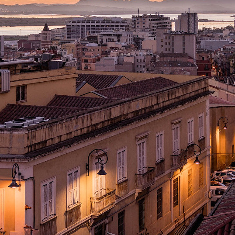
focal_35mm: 91
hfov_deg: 19.1
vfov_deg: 19.1
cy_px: 90
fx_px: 699
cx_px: 95
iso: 100
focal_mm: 36
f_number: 2.8
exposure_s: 1/40
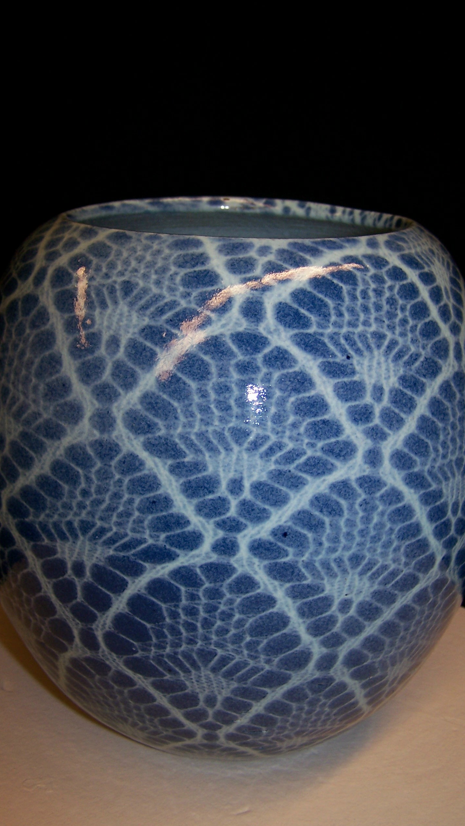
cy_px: 419
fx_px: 921
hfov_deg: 28.3
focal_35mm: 42
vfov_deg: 48.4
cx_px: 228
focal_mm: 6.3
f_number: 2.8
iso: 80
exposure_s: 1/60
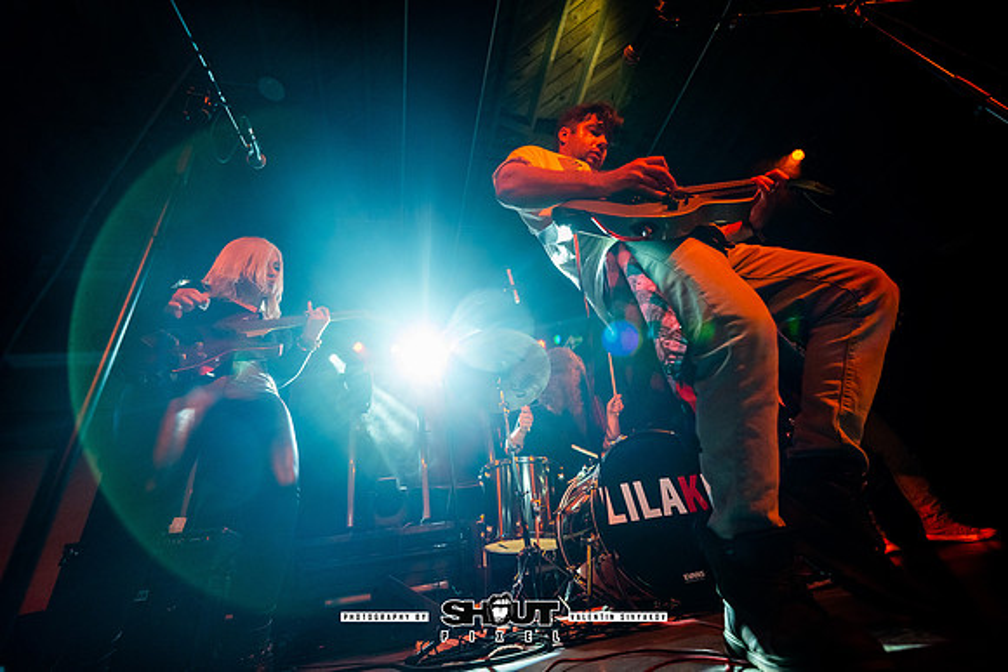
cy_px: 336
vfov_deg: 81.2
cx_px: 504
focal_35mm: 14
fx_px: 392
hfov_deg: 104.2
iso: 2000
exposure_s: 1/320
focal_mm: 14
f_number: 2.8
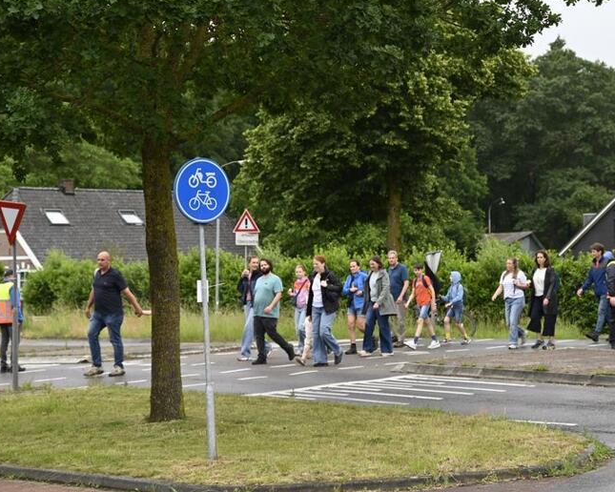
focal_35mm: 101
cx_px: 417
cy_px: 188
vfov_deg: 15.2
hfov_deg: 18.9
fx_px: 1838
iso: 280
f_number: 4
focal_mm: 70
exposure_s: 1/250
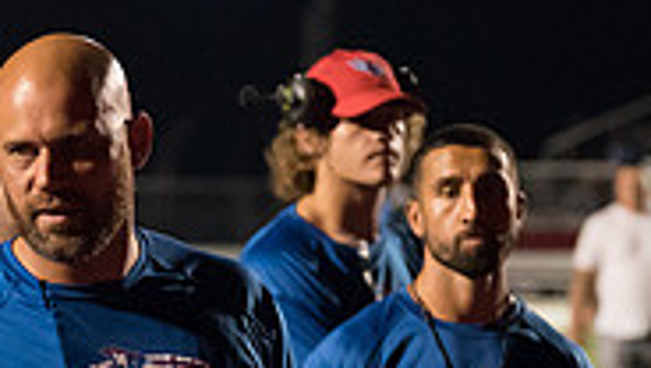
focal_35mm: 251
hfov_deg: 8.6
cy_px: 398
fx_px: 4338
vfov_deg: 4.8
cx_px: 120
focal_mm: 76
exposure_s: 1/1250
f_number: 2.8
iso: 12800
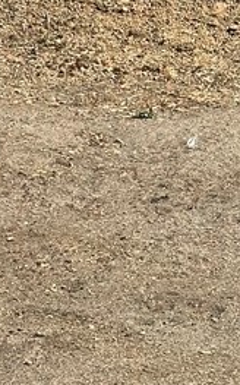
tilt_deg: -6.6
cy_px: 114
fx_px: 2076
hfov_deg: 6.4
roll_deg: +0.7
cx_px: -227
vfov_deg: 10.6
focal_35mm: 198
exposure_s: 1/4184
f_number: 1.78
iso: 64
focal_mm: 6.86
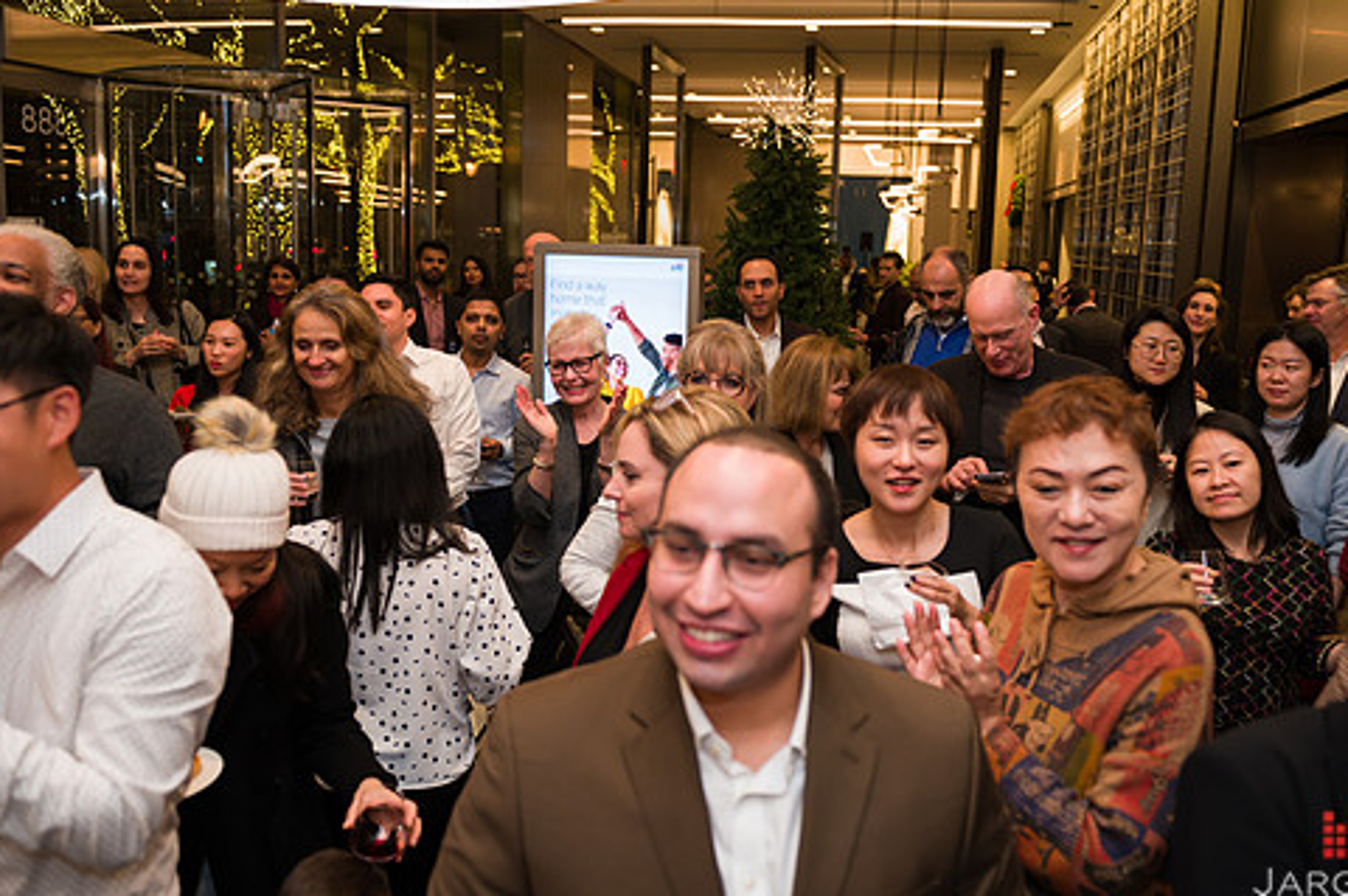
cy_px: 416
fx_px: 1085
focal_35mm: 29
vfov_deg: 44.8
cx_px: 708
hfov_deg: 63.7
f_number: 3.2
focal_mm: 24
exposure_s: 1/200
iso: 400
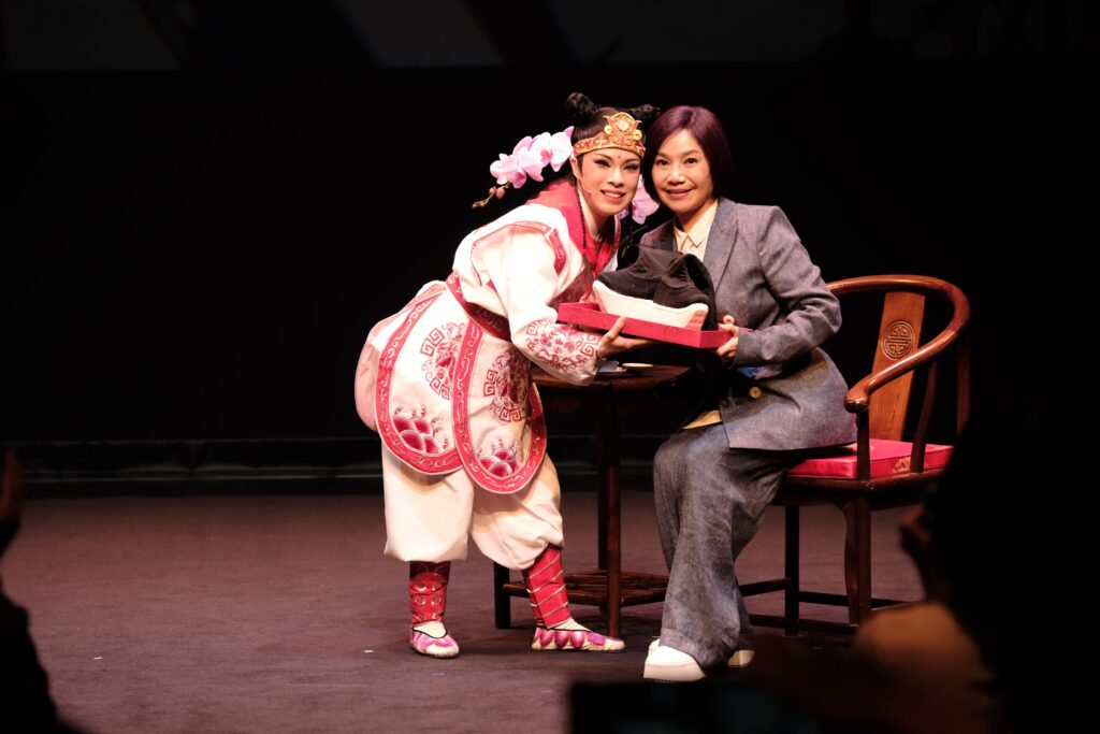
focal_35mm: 173
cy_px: 367
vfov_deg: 7.9
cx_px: 550
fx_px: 5286
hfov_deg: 11.9
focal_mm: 115
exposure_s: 1/200
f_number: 3.6
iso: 1600
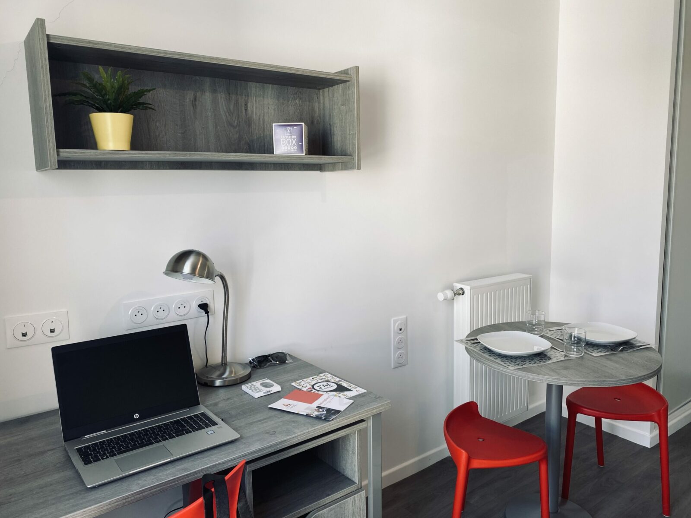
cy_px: 259
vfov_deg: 53.1
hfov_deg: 67.3
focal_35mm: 26
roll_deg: +1.5
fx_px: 519
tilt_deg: -8.4
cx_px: 346
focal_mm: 4.25
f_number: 1.8
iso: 40
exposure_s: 1/100
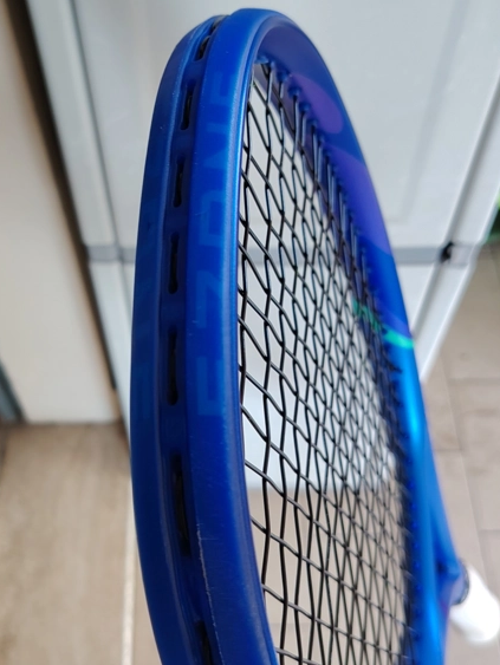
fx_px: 789
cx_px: 193
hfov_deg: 35.0
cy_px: 327
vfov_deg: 45.7
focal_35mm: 41
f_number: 1.75
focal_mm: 5.25
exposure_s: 1/60
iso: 316
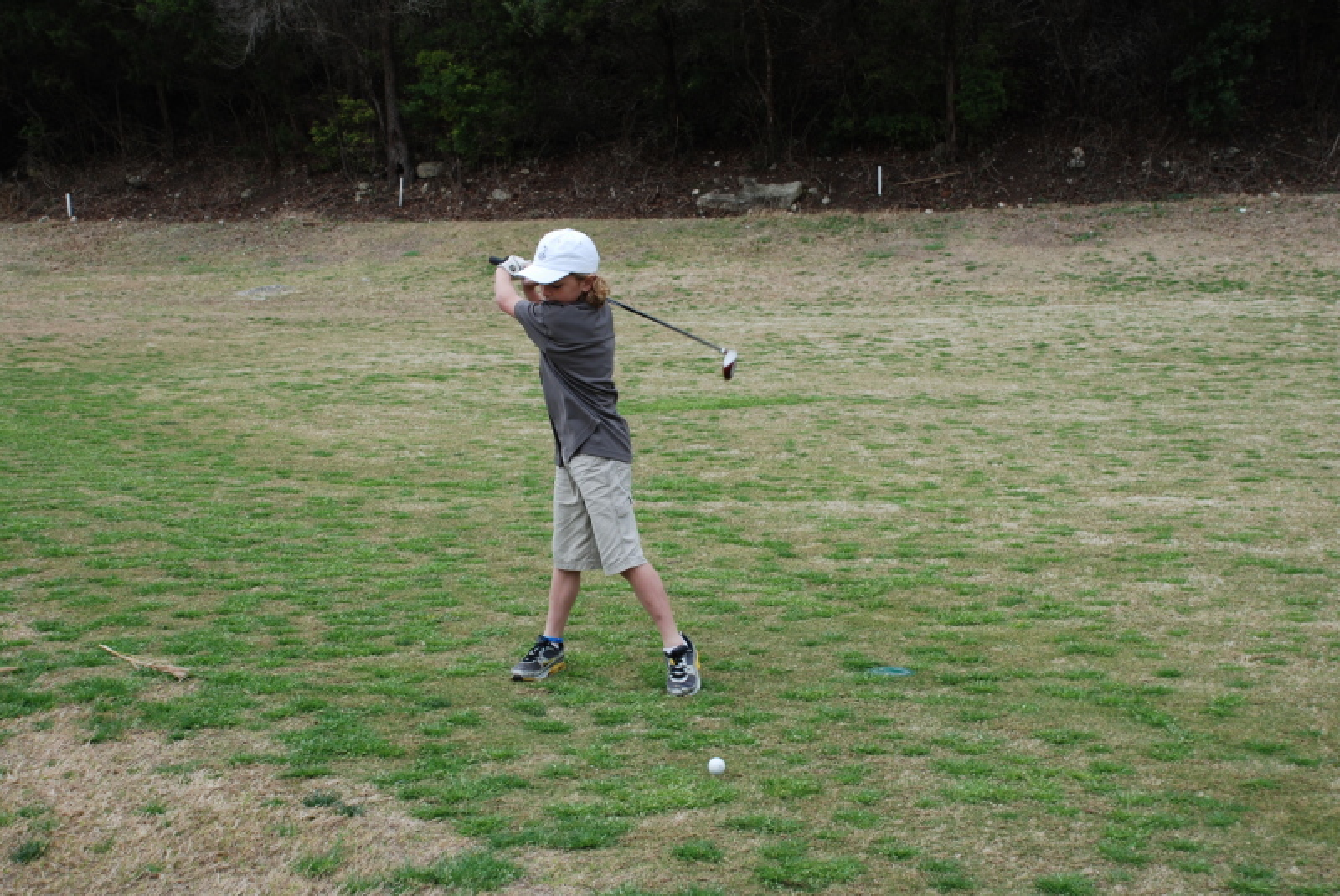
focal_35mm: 57
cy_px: 448
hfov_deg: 35.0
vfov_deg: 23.8
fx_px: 2124
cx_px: 670
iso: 100
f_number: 7.1
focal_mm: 38
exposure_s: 1/200
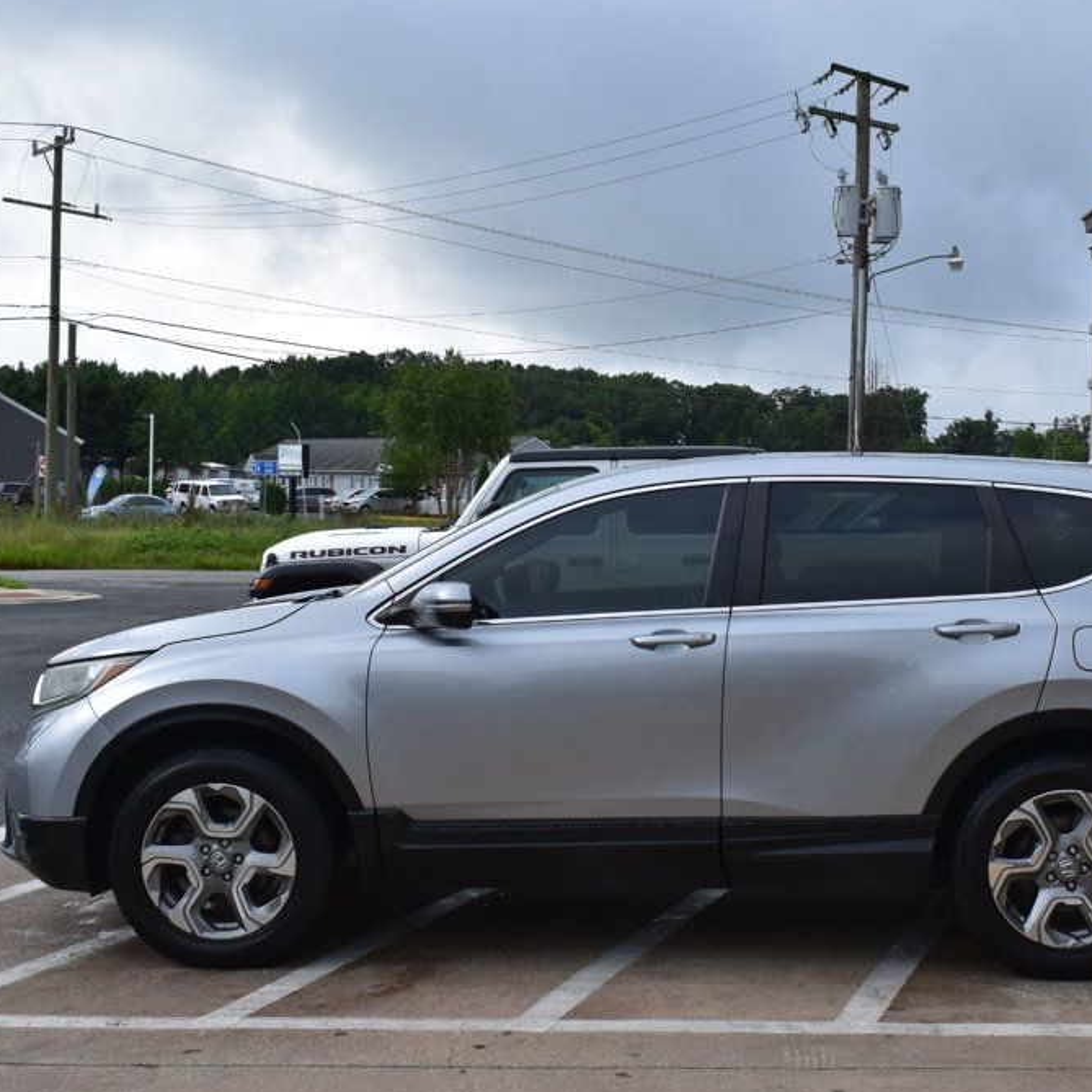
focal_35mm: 53
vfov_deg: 32.4
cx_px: 720
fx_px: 1879
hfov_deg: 32.2
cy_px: 548
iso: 400
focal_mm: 27
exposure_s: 1/400
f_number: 11
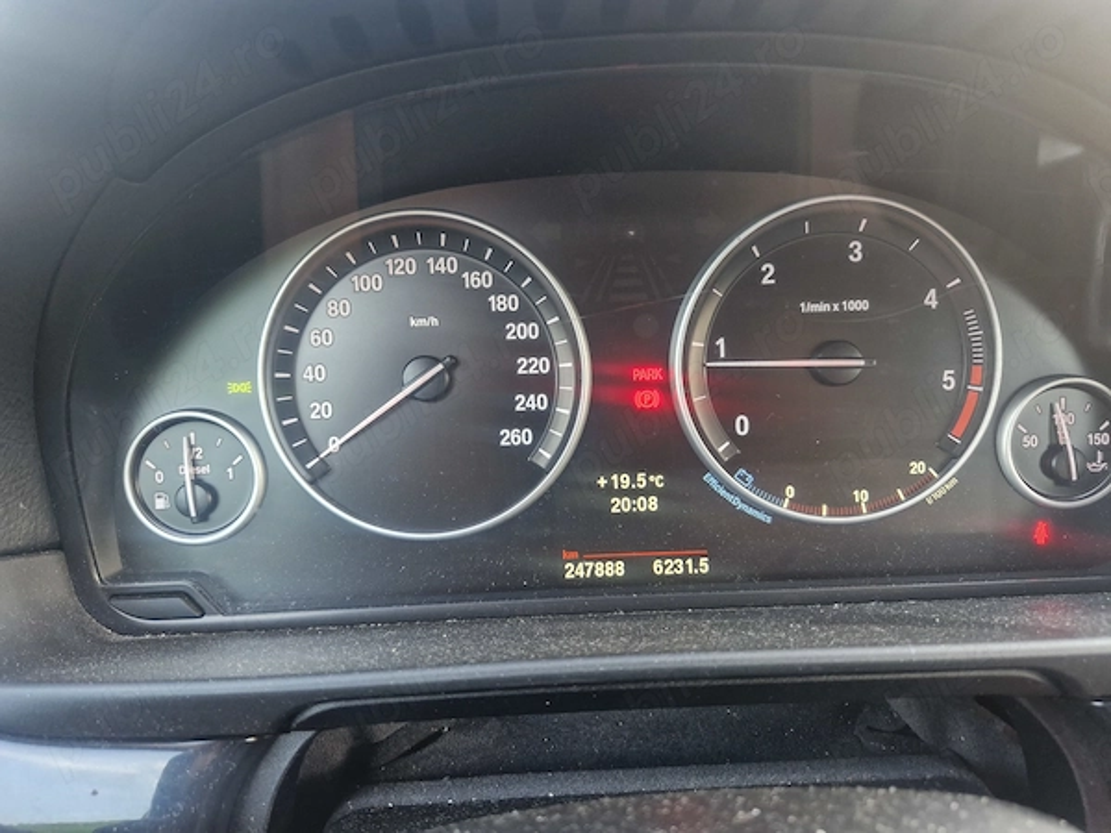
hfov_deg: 73.9
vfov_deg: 58.9
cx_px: 556
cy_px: 416
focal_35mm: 23
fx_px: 738
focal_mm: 5.54
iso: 640
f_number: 1.8
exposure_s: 1/33
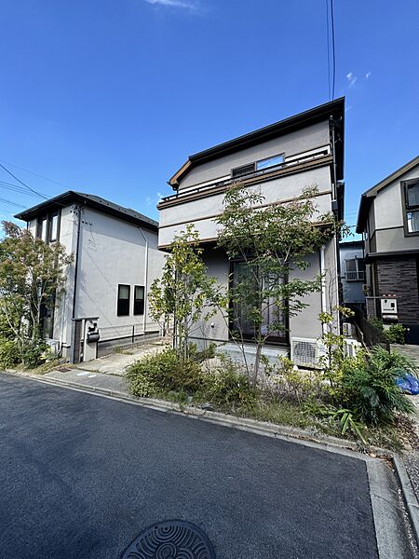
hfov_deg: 85.7
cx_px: 210
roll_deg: -0.3
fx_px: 226
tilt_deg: +6.0
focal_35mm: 14
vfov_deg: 102.1
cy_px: 280
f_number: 2.2
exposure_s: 1/620
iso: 50
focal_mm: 2.22
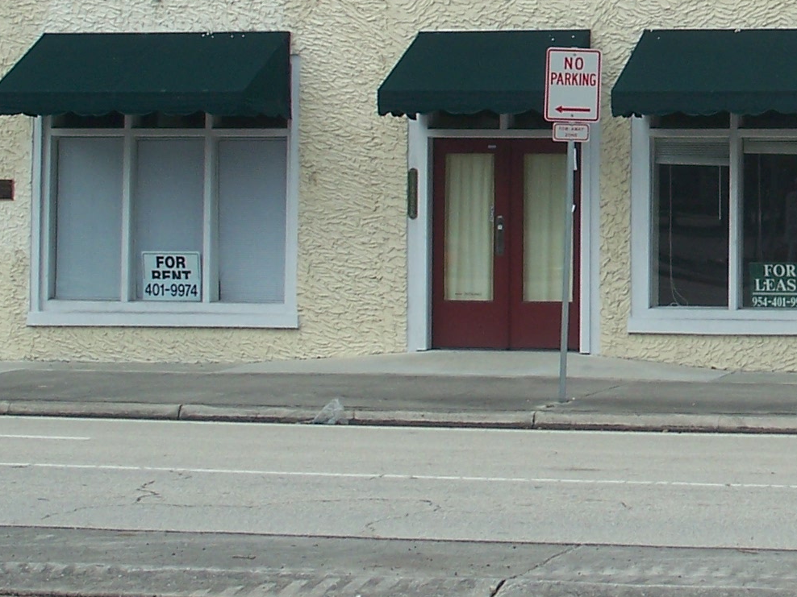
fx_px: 3269
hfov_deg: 13.5
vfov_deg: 10.3
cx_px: 964
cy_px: -44
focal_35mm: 142
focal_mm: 9.1
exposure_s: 1/500
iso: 64
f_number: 3.2
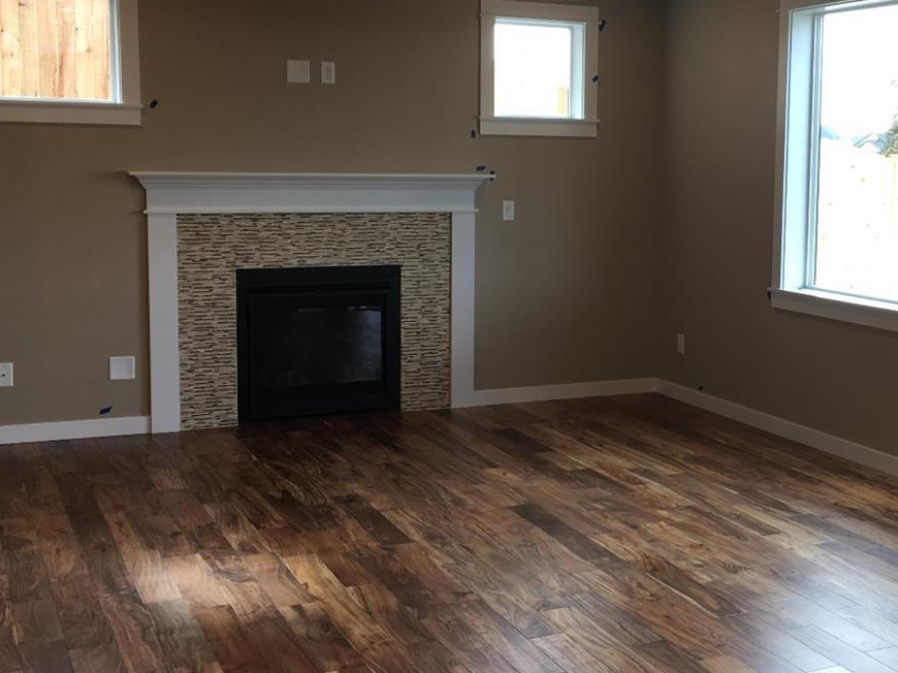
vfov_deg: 29.1
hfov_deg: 37.5
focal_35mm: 50
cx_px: 648
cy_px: 307
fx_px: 1297
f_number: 2.2
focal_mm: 4.15
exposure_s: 1/40
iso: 25
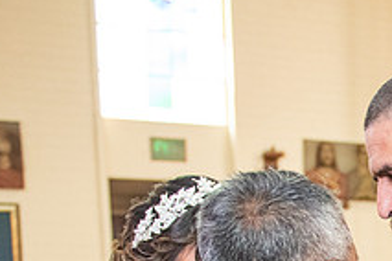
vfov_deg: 13.1
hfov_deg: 19.5
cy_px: 457
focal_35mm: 95
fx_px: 1034
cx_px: 532
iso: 2000
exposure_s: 1/250
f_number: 2.8
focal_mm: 24
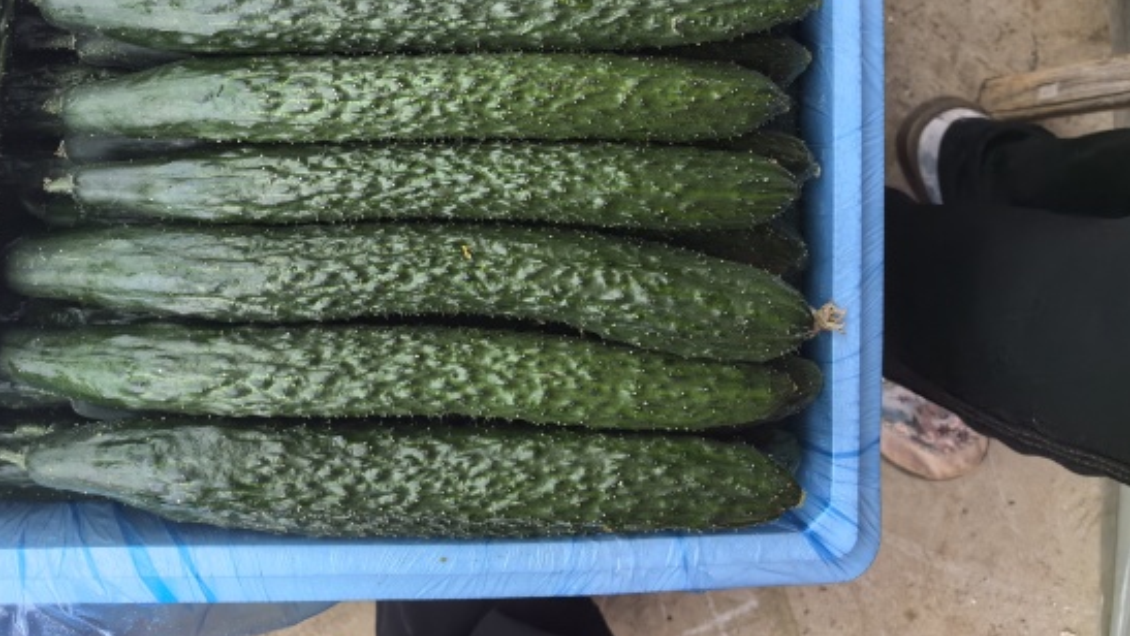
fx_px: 1289
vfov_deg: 26.8
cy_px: 66
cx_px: 384
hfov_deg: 46.7
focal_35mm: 43
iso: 200
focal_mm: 6.98
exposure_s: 1/4032
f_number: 2
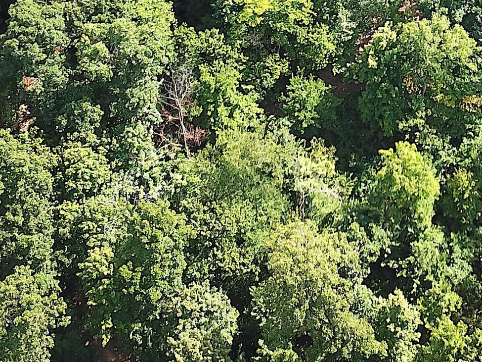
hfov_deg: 23.6
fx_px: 1114
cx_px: 463
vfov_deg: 16.8
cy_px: -175
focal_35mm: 80
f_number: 2.2
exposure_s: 1/465
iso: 100
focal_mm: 4.73
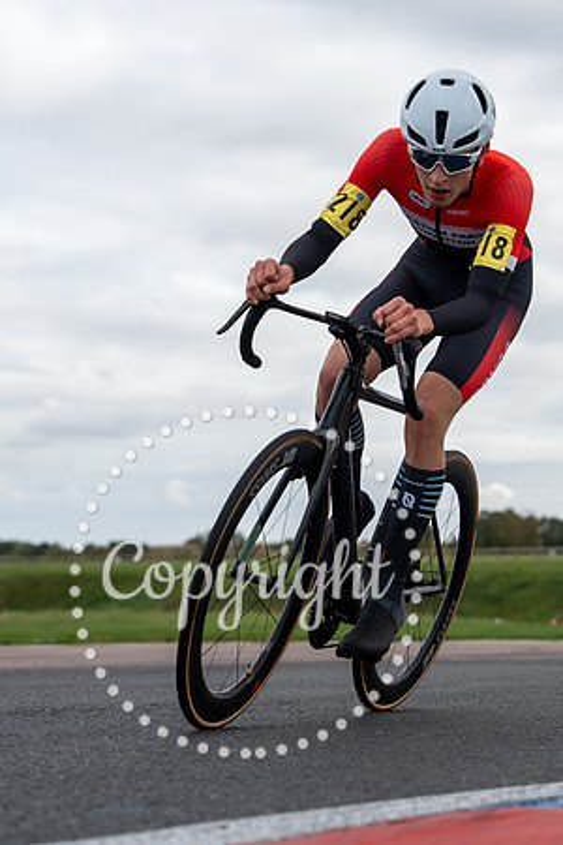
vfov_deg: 17.1
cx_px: 420
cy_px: 345
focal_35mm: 119
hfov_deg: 11.5
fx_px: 2801
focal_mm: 62
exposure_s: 1/1000
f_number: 3.5
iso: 100
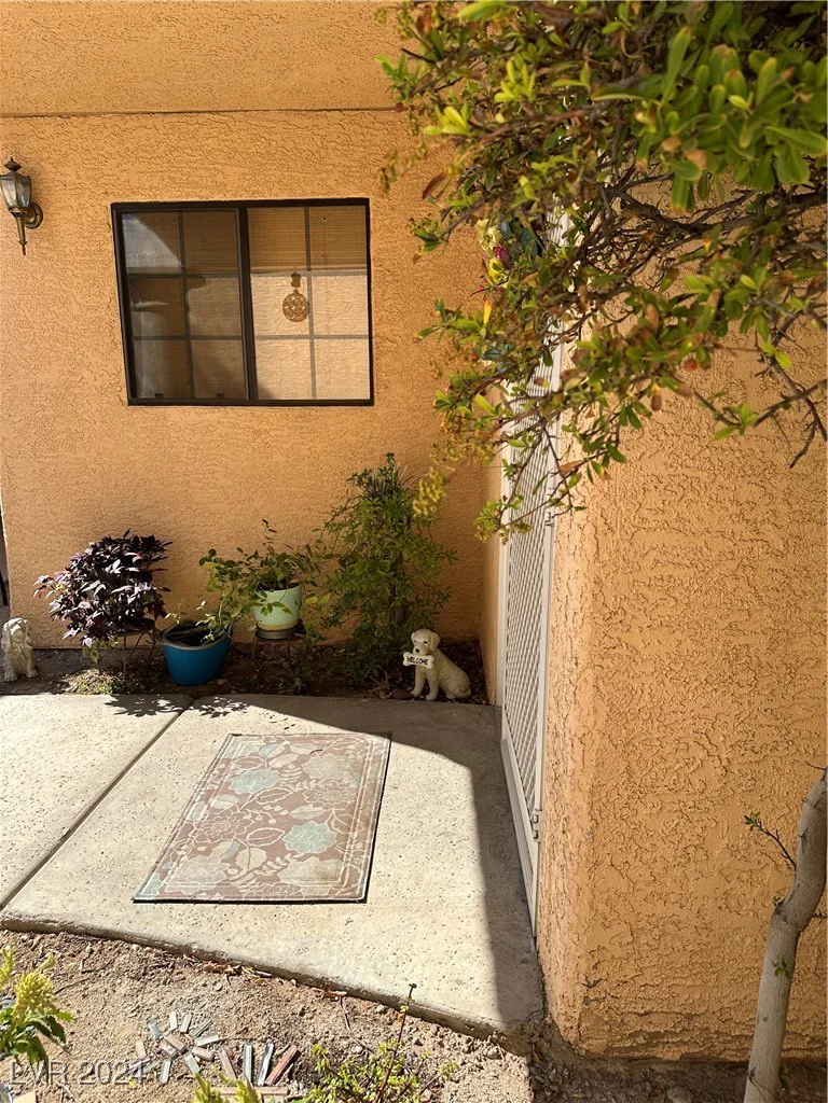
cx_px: 414
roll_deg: -0.2
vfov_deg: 71.6
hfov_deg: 56.8
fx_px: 765
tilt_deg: -11.4
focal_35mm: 24
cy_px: 552
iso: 80
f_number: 1.78
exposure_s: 1/2660
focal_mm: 6.86
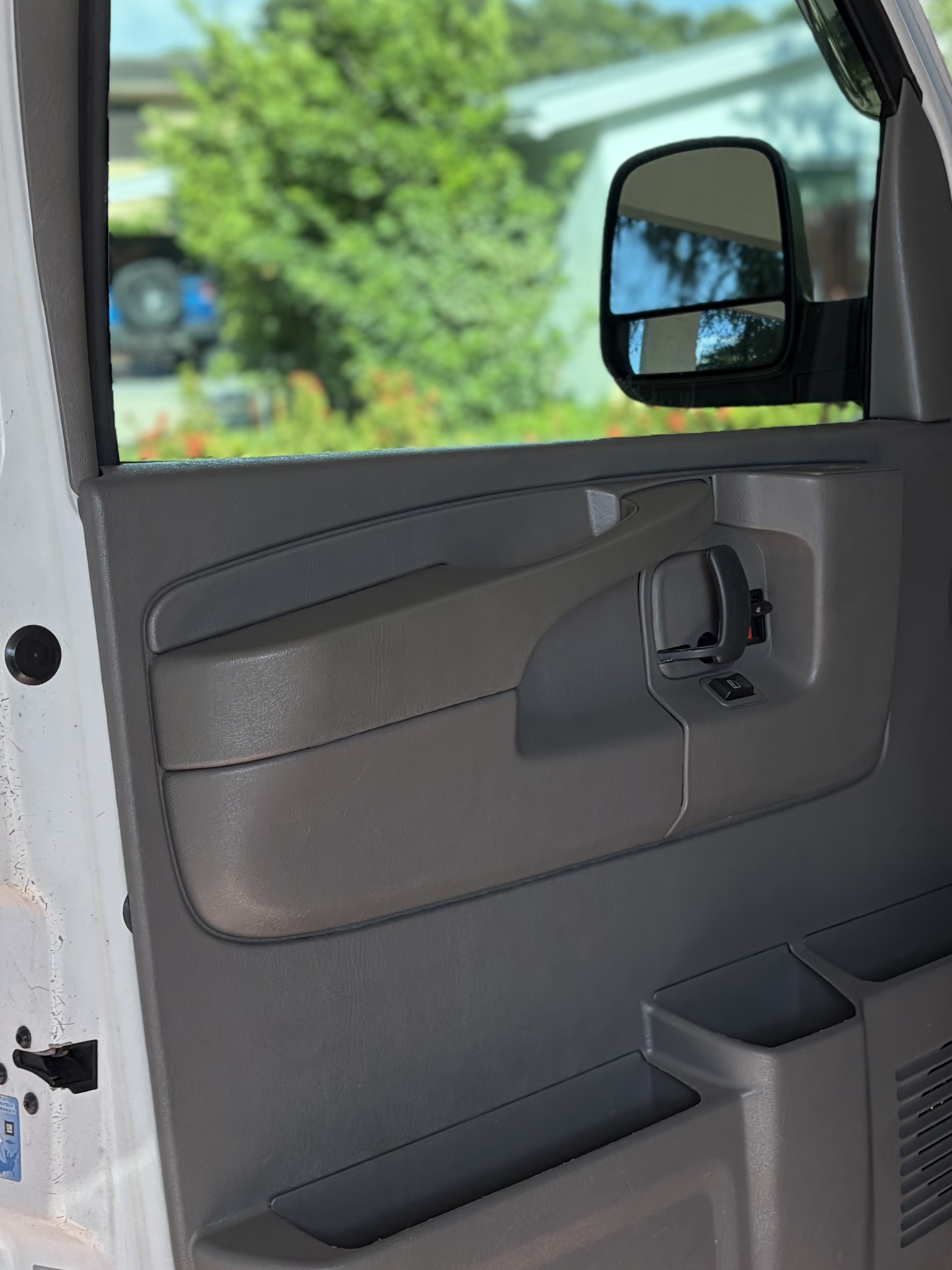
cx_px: 716
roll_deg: +1.7
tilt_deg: -9.8
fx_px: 2053
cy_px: 615
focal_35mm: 56
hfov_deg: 25.8
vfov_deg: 34.3
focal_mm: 5.96
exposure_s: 1/531
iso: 64
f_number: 1.6
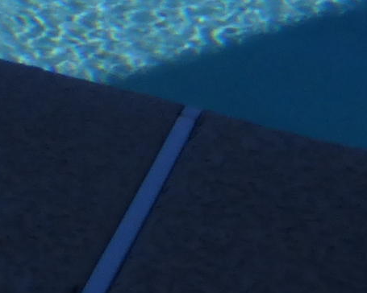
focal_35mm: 161
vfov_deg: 8.2
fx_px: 1749
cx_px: -796
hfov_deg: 9.2
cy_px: -567
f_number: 4
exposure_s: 1/1000
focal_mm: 4.3
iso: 100
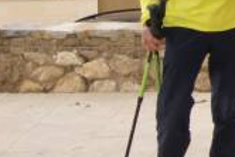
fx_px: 1202
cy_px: -115
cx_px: 495
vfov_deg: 7.3
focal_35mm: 184
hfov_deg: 10.2
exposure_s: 1/160
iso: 320
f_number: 11
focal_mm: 24
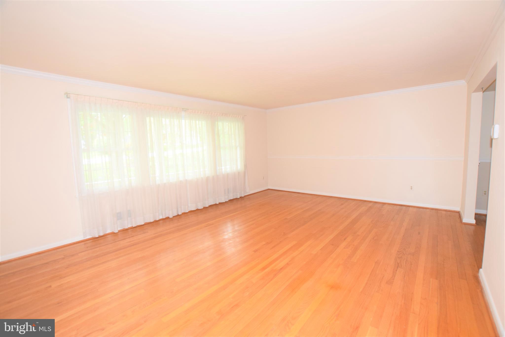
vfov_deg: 77.3
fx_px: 210
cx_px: 252
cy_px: 168
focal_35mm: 15
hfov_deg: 100.4
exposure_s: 1/100
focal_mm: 10
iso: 800
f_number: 5
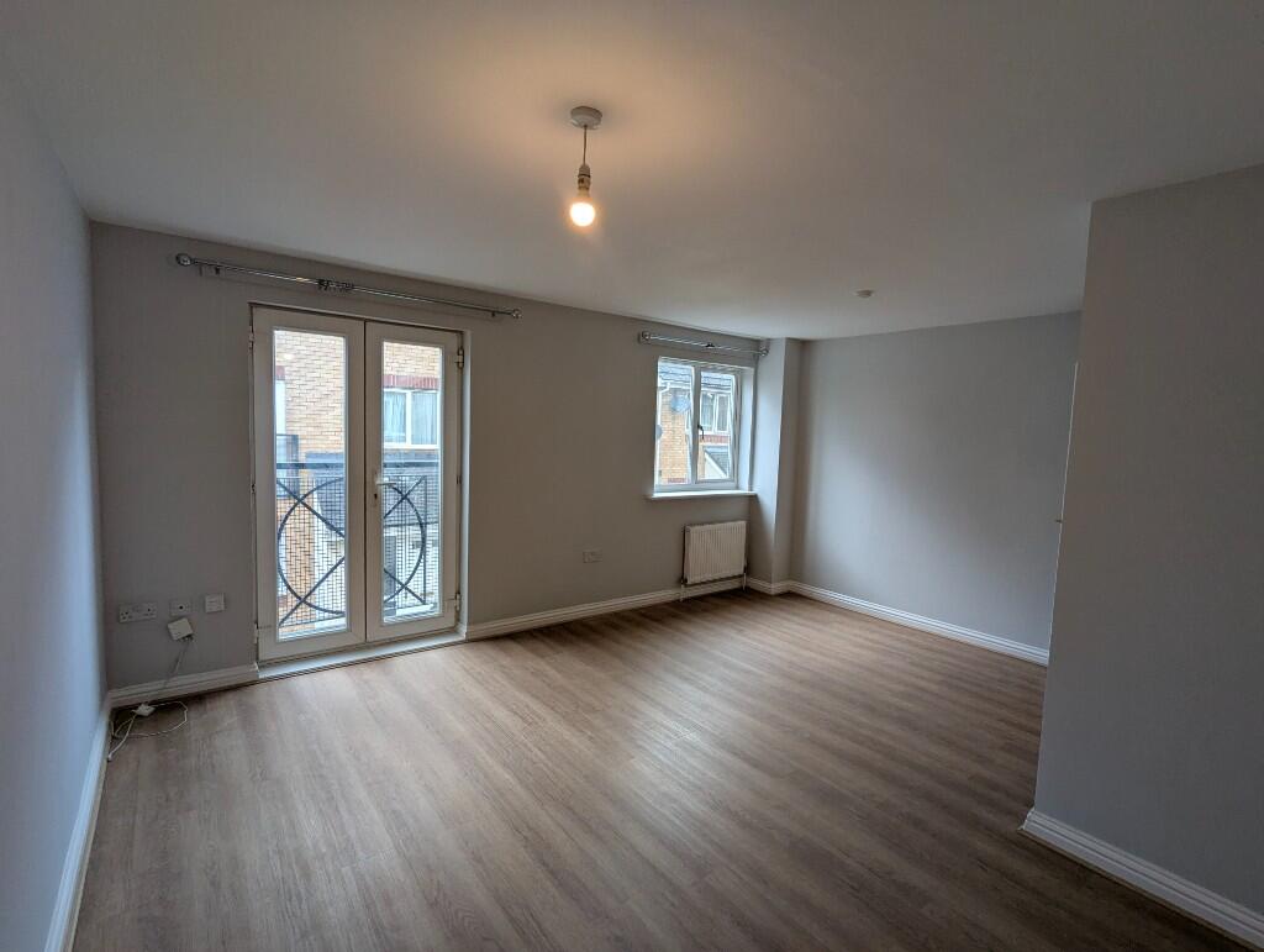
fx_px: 585
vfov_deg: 78.2
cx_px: 632
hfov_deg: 94.4
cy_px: 476
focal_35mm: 16
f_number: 2.2
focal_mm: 2.35
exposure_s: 1/82.1
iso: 45
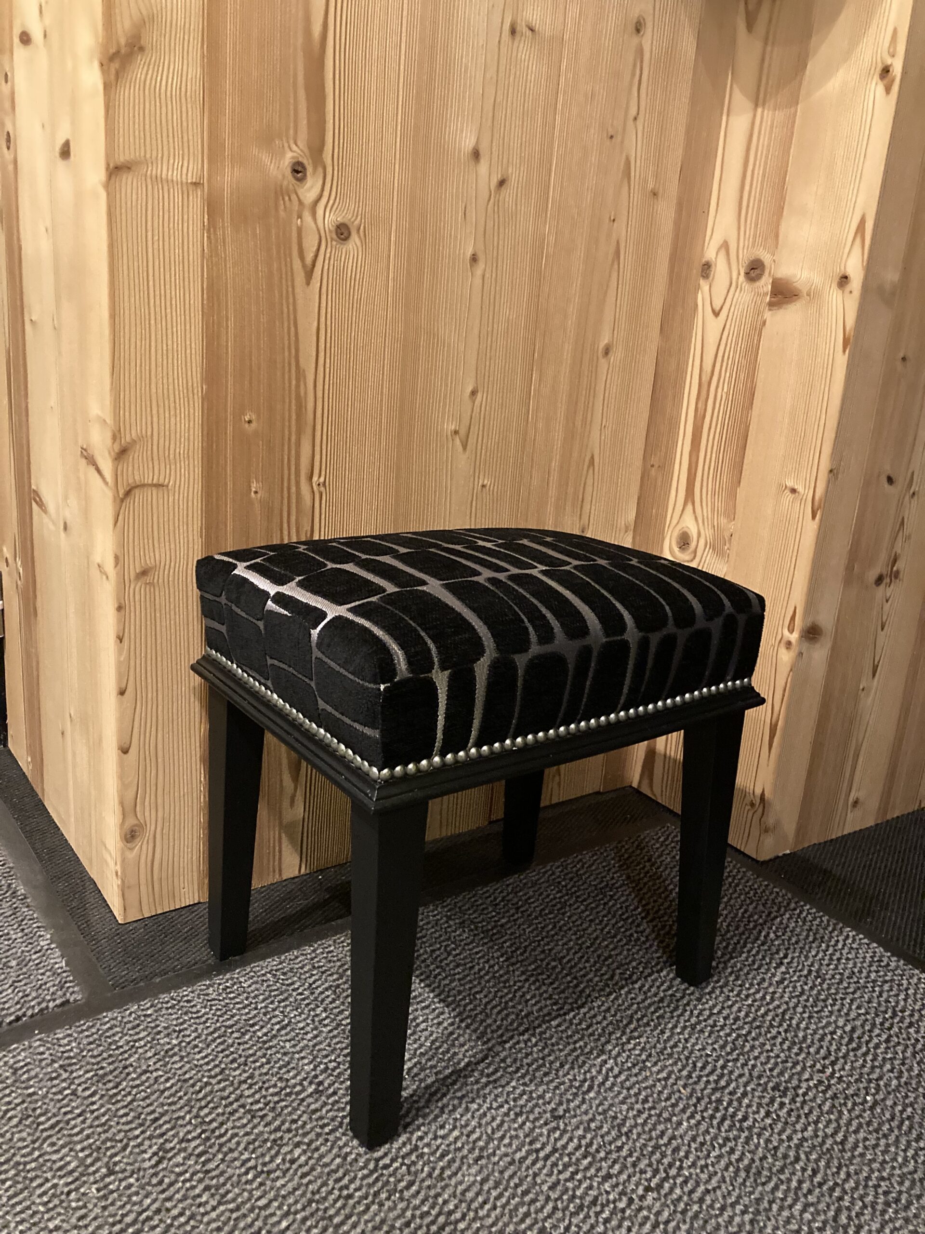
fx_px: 998
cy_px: 617
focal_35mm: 28
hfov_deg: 49.7
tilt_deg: -15.0
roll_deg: -4.4
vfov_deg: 63.4
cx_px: 462
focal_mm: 3.99
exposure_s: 1/26
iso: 640
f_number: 1.8
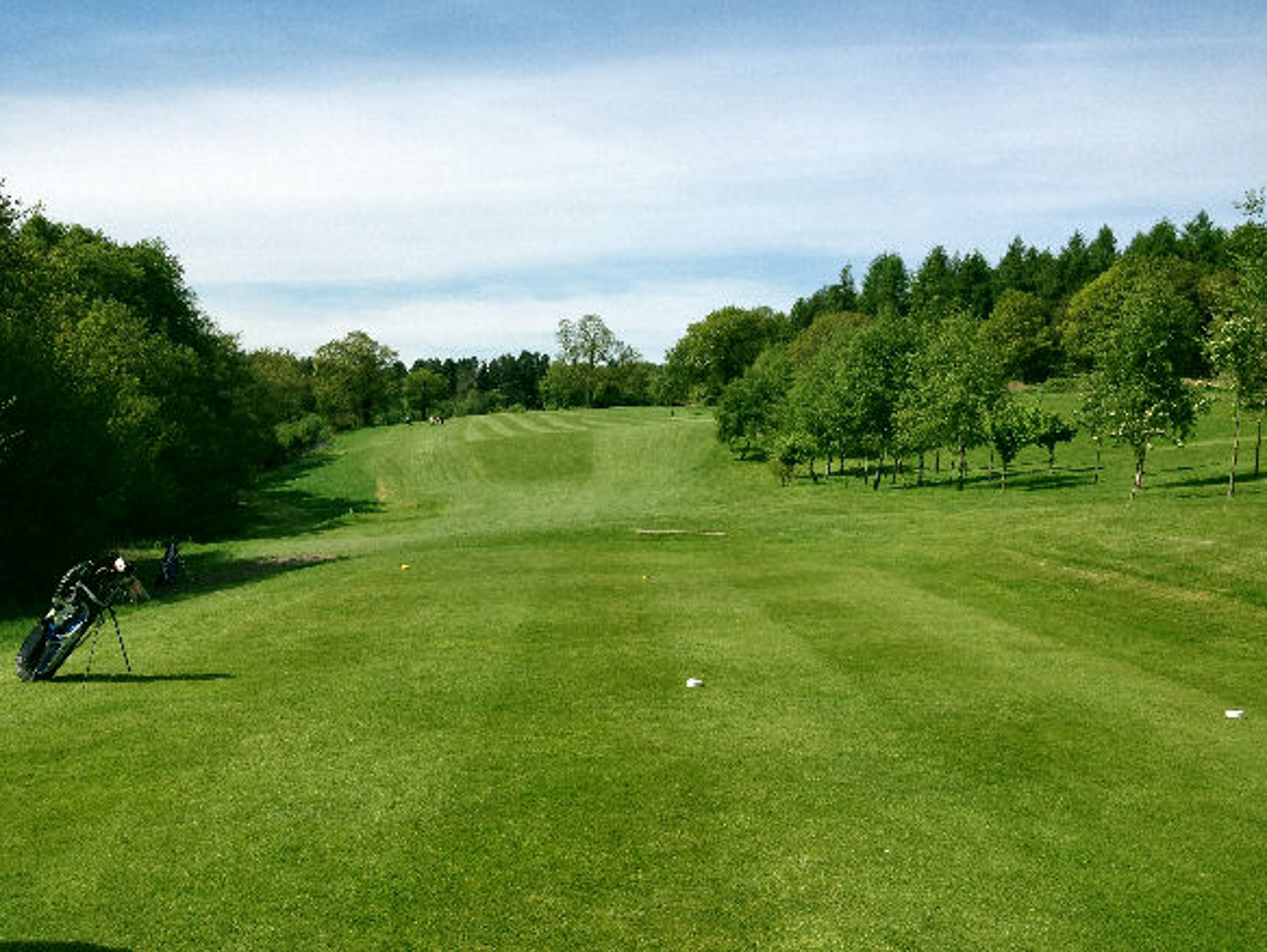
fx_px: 1428
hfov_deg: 47.8
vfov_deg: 36.9
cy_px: 456
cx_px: 567
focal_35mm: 39
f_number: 2.4
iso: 50
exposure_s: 1/1577
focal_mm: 4.28
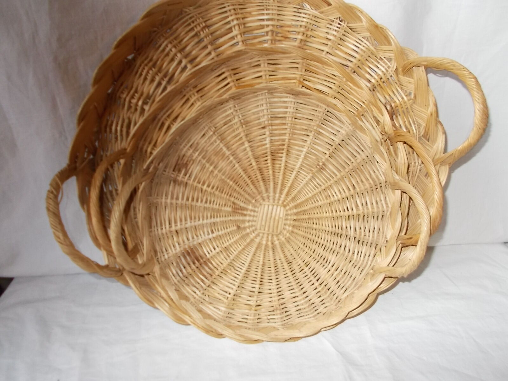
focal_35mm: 26
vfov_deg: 53.1
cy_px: 190
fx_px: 382
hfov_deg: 67.3
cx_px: 254
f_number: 3.2
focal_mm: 4.6
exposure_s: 1/25
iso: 200
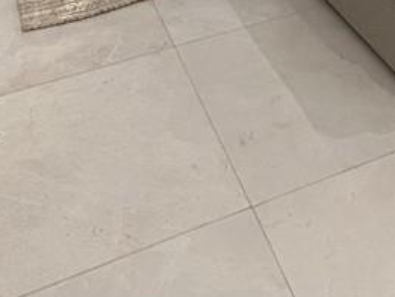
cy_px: -268
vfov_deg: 19.4
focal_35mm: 51
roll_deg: +1.7
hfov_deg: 37.5
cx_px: 212
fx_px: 582
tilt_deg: -10.4
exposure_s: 1/120
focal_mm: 1.57
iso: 125
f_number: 1.8
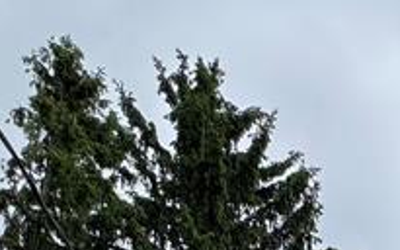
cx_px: 529
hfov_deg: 24.2
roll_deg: +2.2
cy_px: 672
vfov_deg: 12.2
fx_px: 806
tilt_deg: +13.6
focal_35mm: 74
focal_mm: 2.22
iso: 50
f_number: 2.2
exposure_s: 1/1637
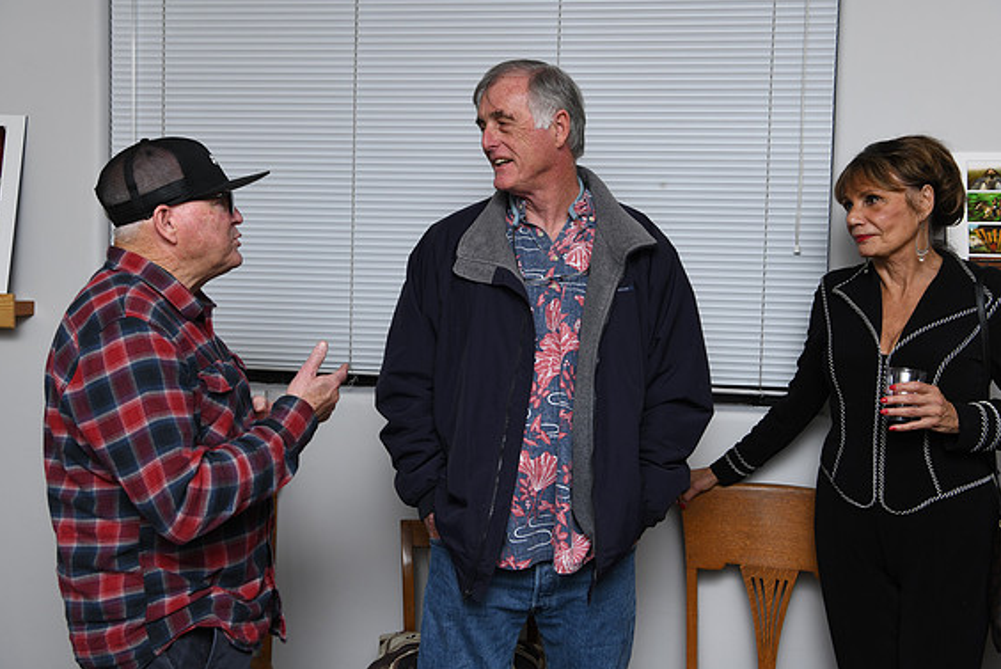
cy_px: 334
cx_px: 509
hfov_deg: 51.8
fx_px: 1030
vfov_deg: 36.0
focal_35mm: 37
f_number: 7.1
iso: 400
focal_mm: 36
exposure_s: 1/160
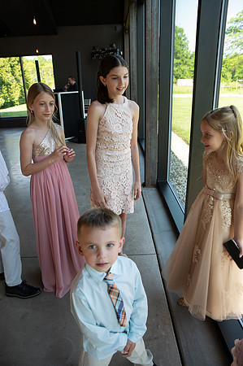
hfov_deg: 53.0
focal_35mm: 24
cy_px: 183
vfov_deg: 73.8
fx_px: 244
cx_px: 122
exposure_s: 1/250
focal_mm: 24
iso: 400
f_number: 4
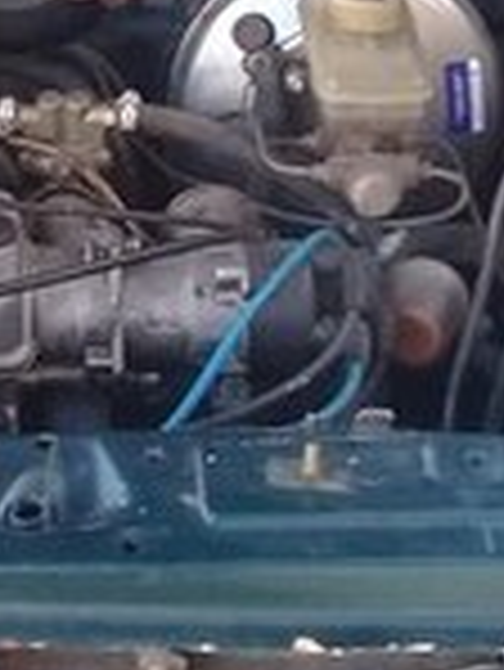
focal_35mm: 137
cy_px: -61
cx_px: -76
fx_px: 2656
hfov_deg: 10.7
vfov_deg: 14.1
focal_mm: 3.3
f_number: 2.2
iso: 80
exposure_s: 1/50
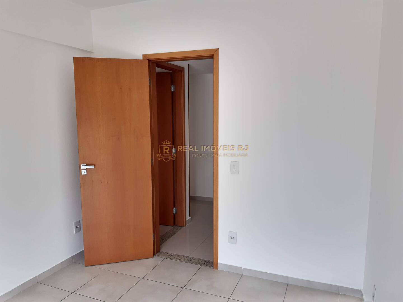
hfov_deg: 67.3
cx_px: 202
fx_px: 303
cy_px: 151
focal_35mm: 26
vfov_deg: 53.1
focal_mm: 4.75
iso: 50
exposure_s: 1/261
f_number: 1.7
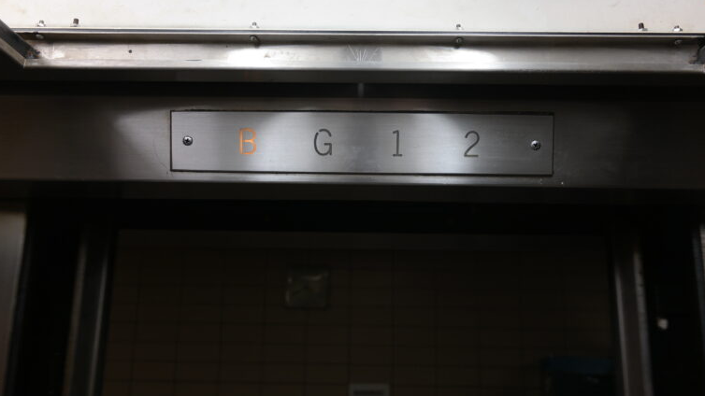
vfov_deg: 36.7
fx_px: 598
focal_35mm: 32
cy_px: 199
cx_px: 353
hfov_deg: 61.0
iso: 200
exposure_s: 1/40
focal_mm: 20
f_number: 3.5
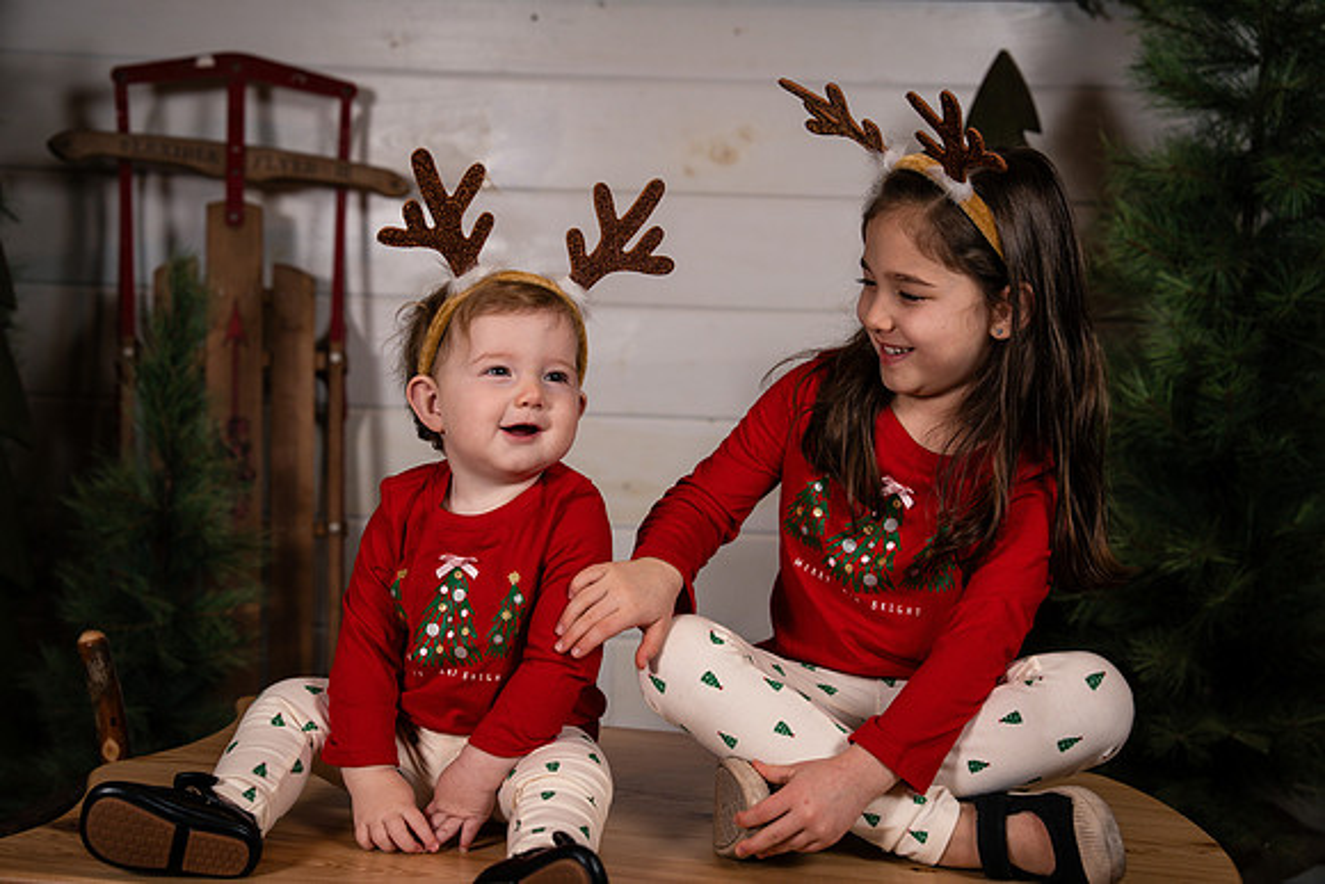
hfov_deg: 37.5
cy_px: 442
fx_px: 1951
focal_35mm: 53
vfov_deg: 25.5
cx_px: 662
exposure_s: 1/250
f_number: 4
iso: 200
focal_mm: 53
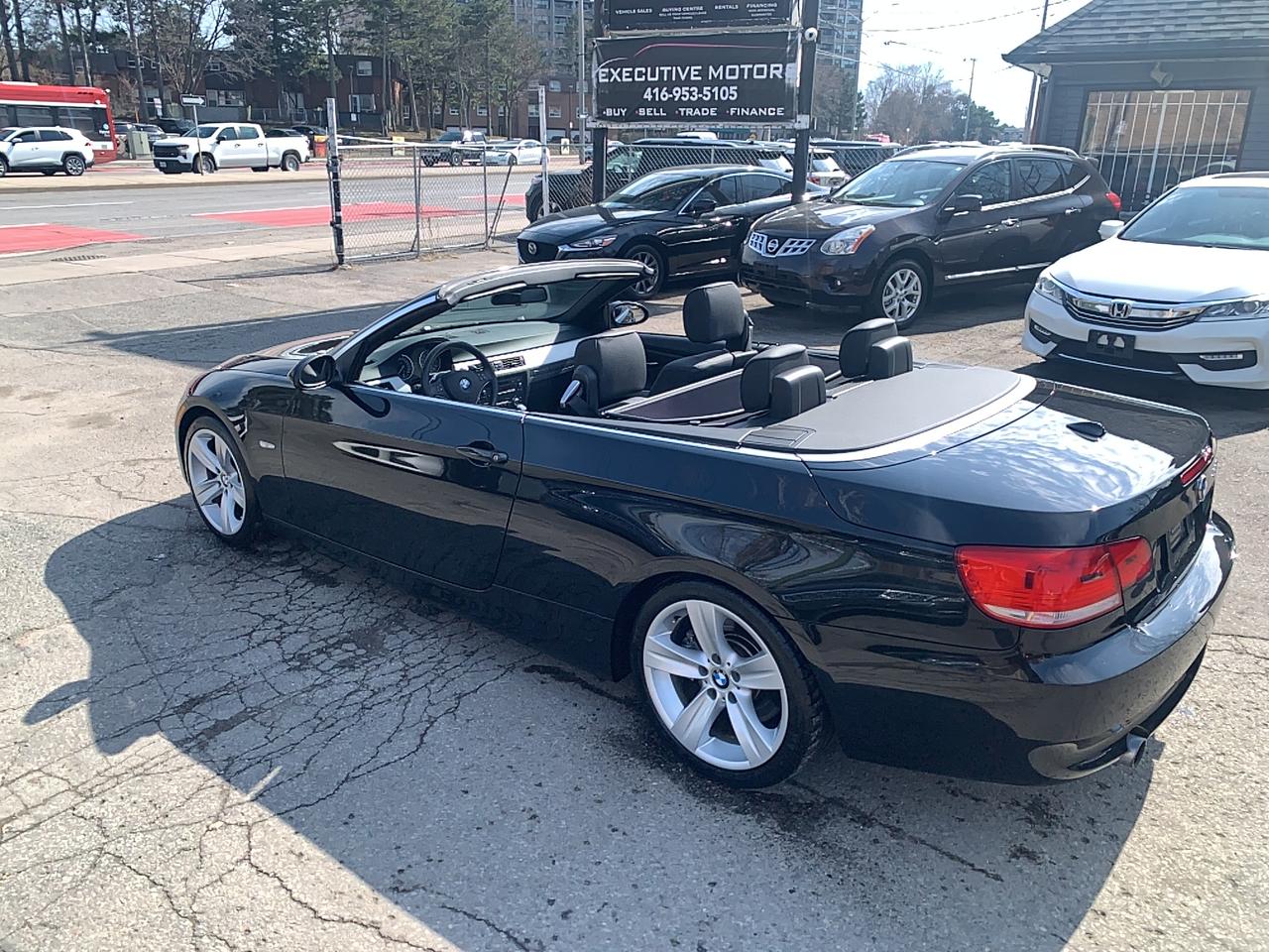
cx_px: 634
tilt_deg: -15.1
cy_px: 476
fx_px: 953
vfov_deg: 53.1
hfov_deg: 67.3
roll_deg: -1.9
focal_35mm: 26
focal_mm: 4.25
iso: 25
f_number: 1.8
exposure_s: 1/1136
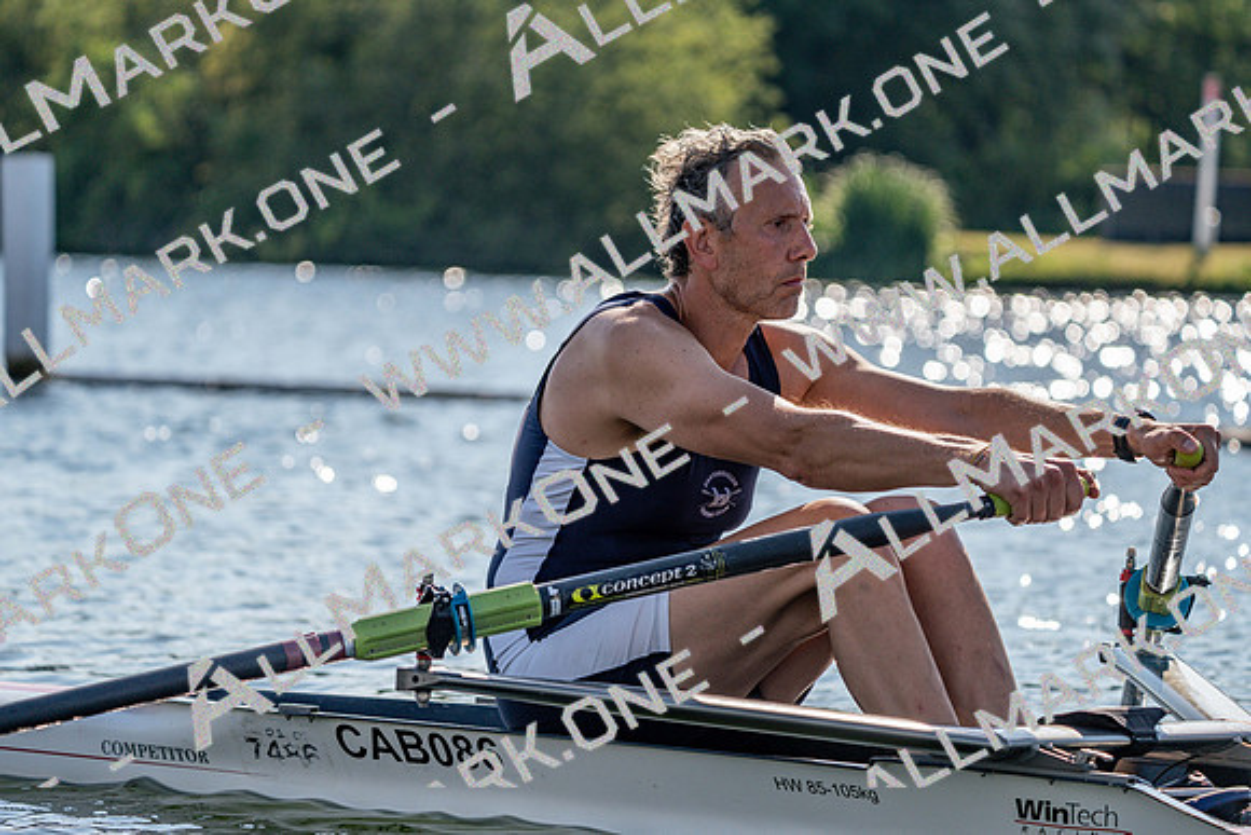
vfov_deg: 6.9
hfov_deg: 10.3
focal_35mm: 200
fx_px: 6951
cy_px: 418
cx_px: 626
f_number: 5.6
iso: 160
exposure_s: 1/1600
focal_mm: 200
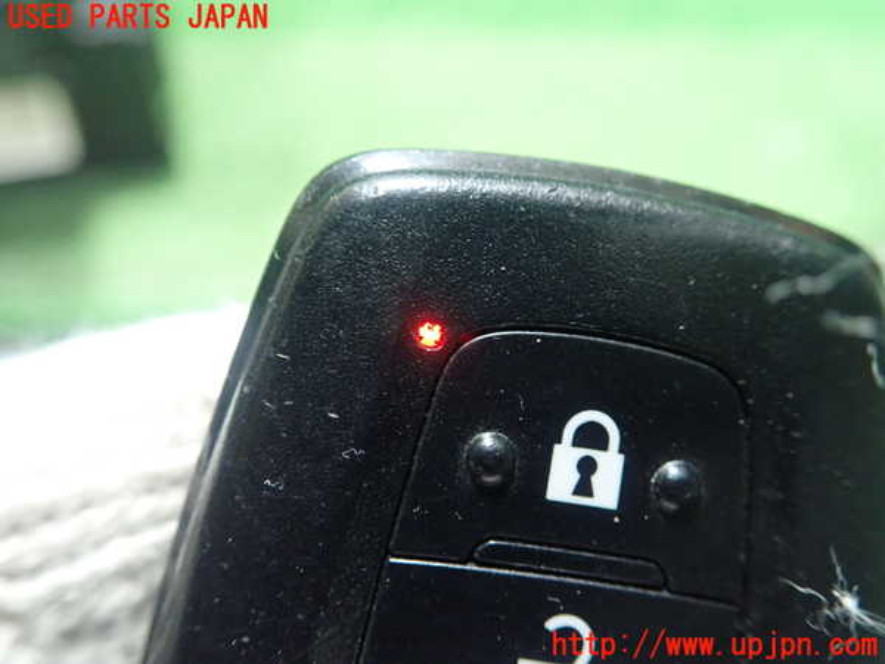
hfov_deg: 60.0
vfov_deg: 46.8
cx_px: 442
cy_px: 332
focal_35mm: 30
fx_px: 767
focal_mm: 5.5
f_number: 2.3
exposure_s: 1/50
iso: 800
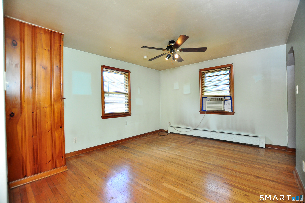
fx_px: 127
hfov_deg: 100.5
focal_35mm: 15
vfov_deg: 77.2
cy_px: 102
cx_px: 152
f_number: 3.5
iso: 400
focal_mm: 10
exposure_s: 1/80
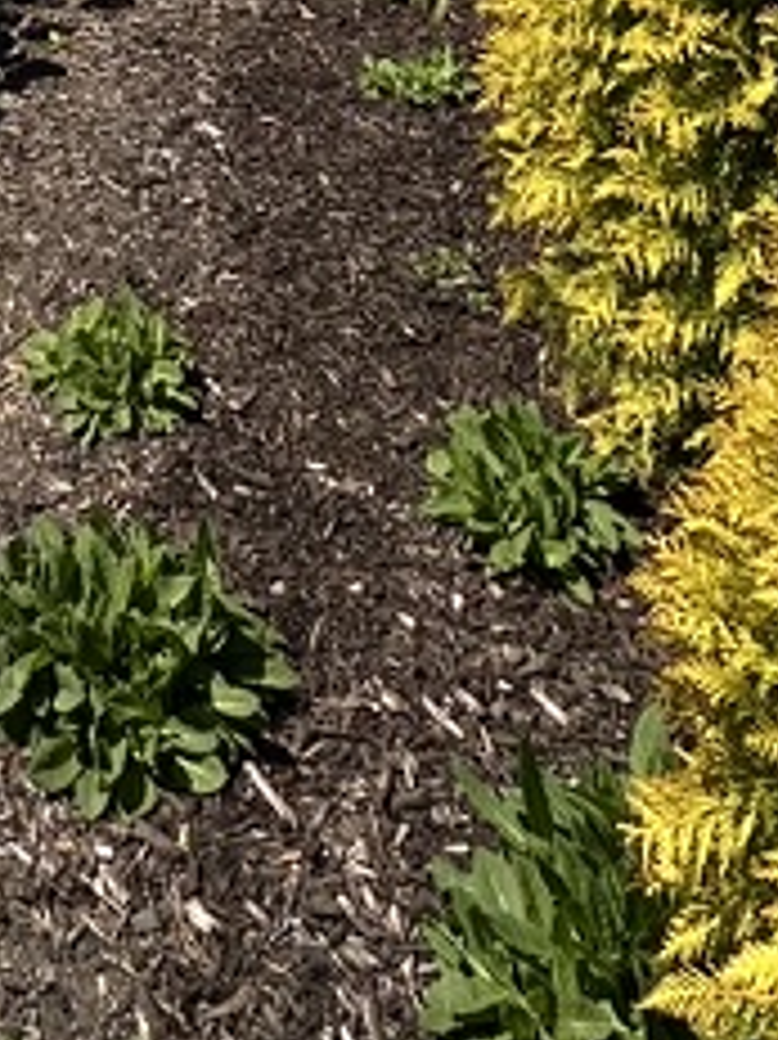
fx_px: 1860
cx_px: -189
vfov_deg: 18.5
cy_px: -1090
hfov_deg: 21.7
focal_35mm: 62
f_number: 2.2
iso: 50
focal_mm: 2.22
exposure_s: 1/2304
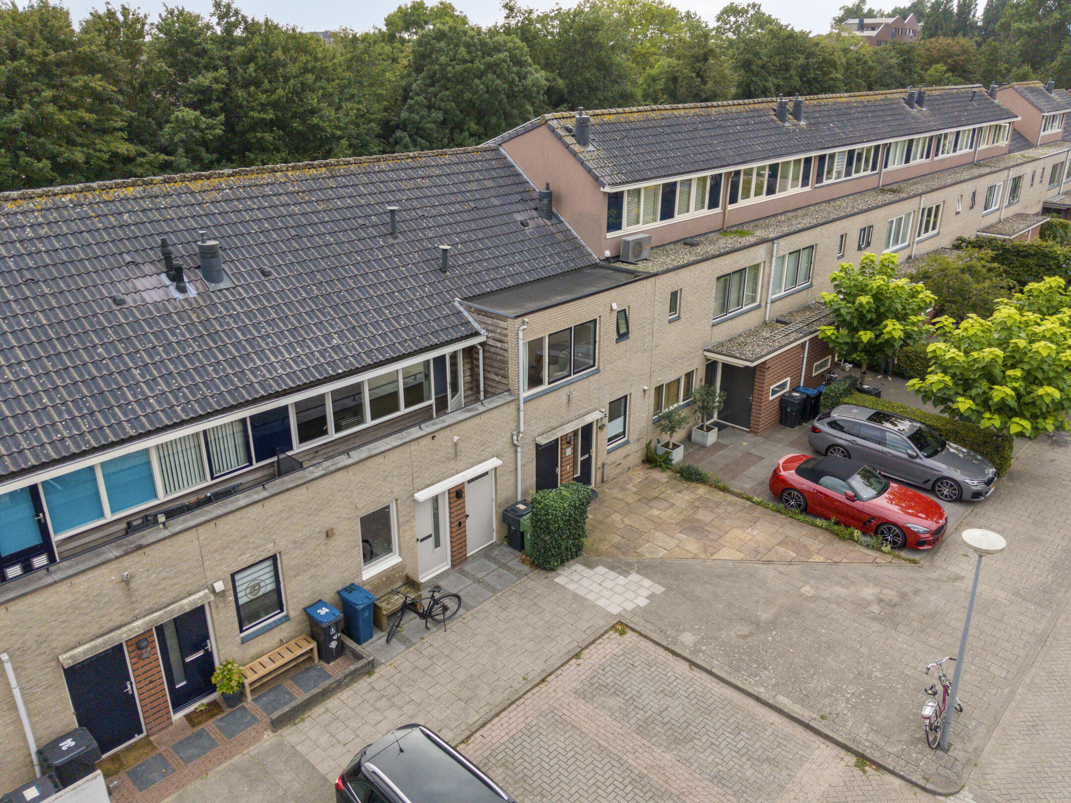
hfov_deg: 67.3
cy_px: 402
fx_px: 804
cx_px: 536
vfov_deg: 53.1
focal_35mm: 26
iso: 230
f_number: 1.8
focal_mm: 4.85
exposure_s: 1/1250
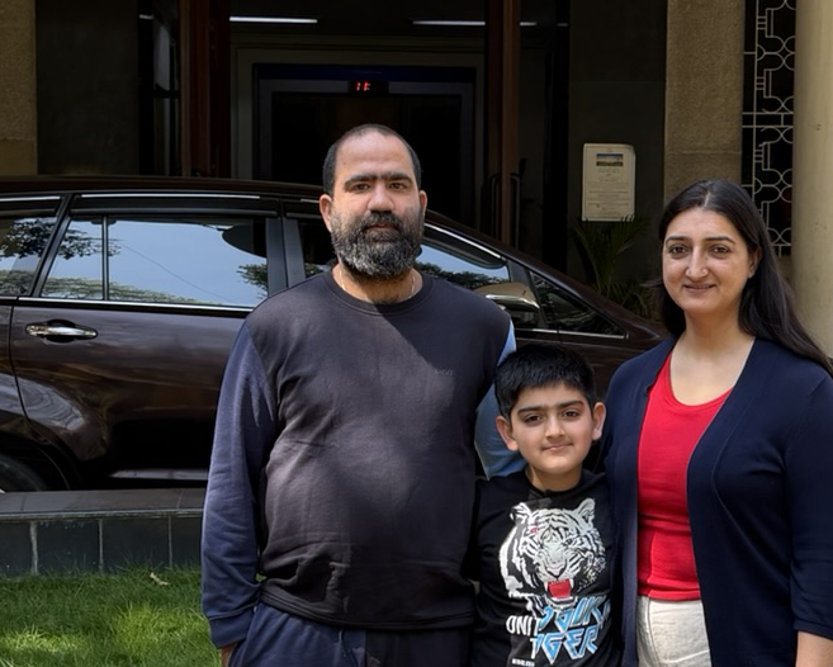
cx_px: 483
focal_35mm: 73
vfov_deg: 21.0
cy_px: 355
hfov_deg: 26.0
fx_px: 1800
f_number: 1.78
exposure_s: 1/551
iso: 100
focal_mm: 6.76
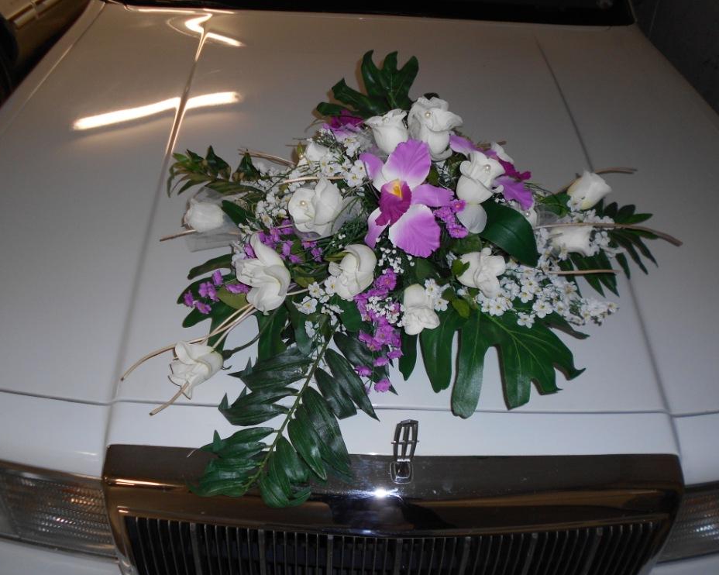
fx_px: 596
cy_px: 284
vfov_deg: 51.5
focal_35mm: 28
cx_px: 360
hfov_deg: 62.2
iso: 80
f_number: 3.2
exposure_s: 1/25
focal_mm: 4.6
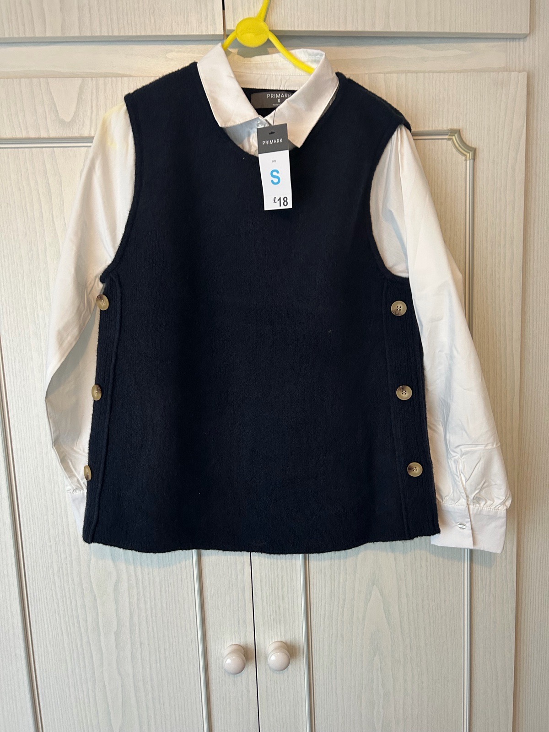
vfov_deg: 67.3
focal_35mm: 26
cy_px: 366
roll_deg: +2.0
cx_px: 274
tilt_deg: -8.3
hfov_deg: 53.1
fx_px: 550
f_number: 1.5
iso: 320
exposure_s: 1/50
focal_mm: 5.7
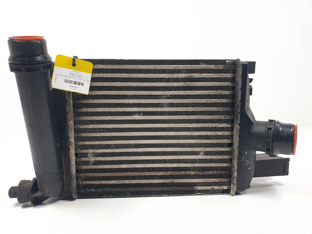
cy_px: 117
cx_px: 156
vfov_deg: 53.1
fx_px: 234
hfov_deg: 67.3
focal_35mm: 26
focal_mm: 4.3
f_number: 2.4
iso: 50
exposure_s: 1/162
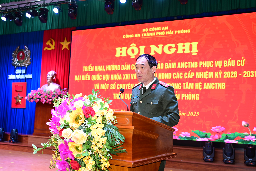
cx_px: 128
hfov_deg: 49.6
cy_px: 86
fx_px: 277
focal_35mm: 39
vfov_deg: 34.2
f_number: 4
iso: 1250
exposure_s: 1/160
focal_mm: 39
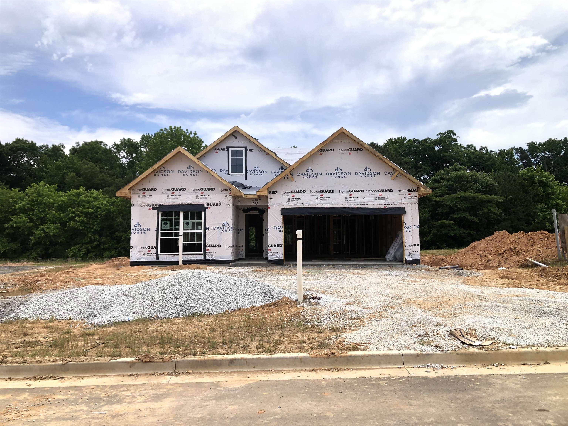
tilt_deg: +5.5
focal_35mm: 28
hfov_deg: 63.4
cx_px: 284
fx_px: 459
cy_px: 213
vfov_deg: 49.7
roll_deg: +0.6
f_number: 1.8
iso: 20
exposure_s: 1/1869
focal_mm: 3.99
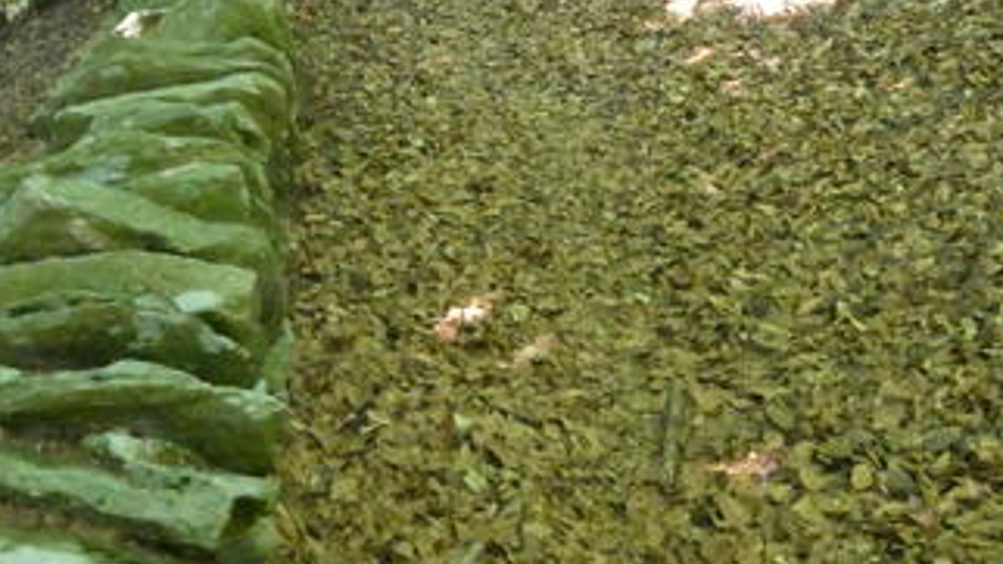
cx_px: 514
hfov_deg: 39.9
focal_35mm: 52
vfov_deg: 22.3
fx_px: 1383
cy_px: 16
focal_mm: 4.3
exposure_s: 1/30
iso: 1600
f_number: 5.6
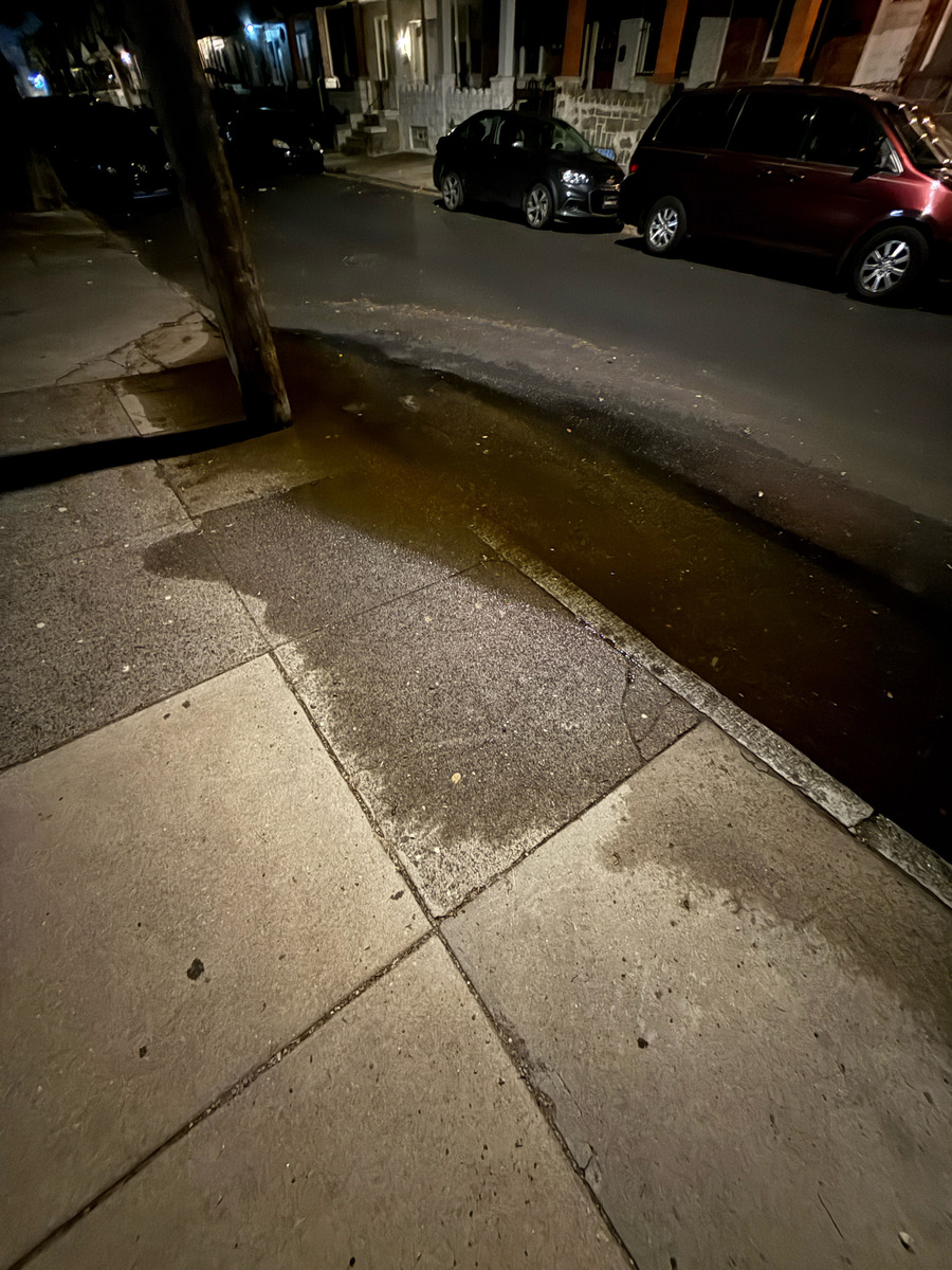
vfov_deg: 102.1
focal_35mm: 14
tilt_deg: -46.4
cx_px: 476
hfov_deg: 85.7
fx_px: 513
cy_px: 635
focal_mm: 2.22
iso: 1600
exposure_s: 1/9
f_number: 2.2
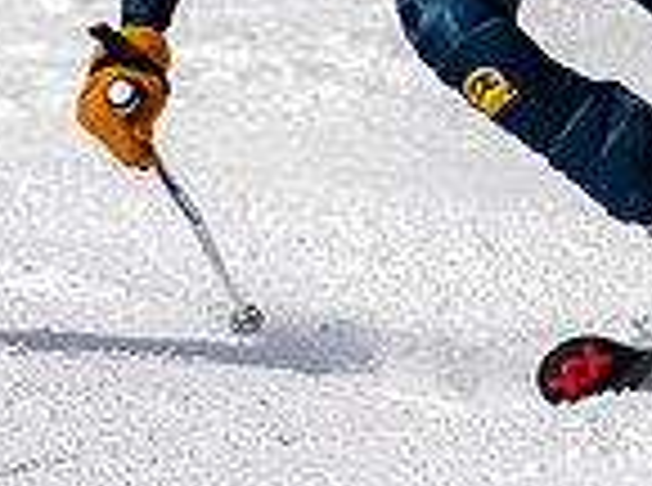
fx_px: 42988
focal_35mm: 2288
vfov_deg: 0.6
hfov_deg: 0.9
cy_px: -256
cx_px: 493
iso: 100
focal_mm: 300
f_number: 2.8
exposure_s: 1/6400
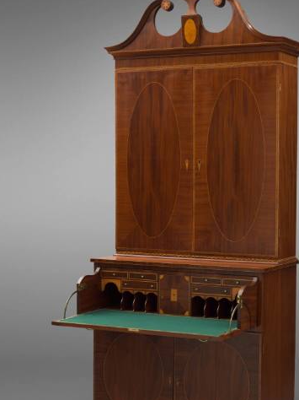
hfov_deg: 17.7
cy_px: 220
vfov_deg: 23.6
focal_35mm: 83
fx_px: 957
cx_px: 209
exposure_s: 1/100
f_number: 11
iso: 100
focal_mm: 90
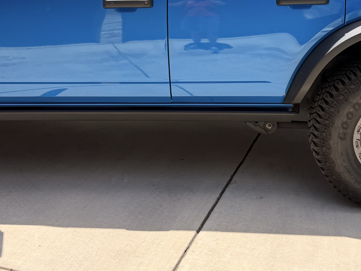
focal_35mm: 58
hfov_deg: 33.2
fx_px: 605
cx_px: 168
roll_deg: +0.1
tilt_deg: -12.1
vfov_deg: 24.9
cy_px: 62
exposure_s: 1/2801
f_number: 1.78
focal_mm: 6.76
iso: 80
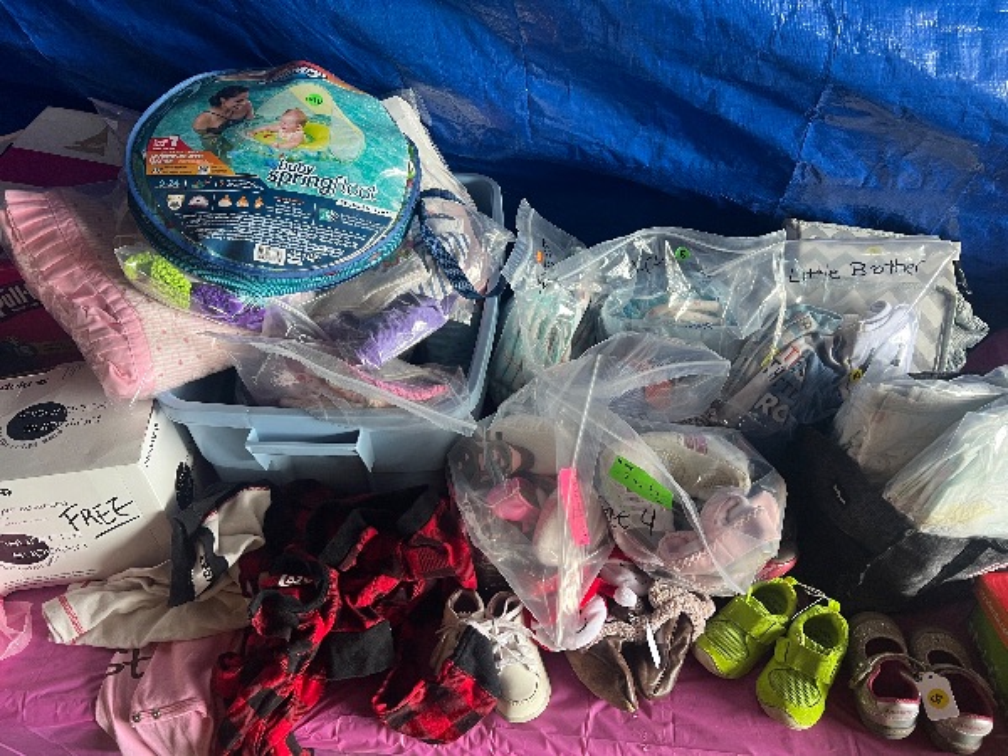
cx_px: 504
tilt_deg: -43.7
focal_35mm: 26
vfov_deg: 53.1
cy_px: 378
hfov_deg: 67.3
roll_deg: +3.9
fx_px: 757
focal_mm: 5.7
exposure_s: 1/60
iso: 160
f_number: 1.5
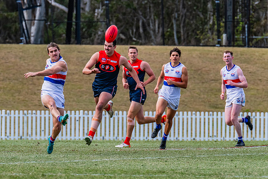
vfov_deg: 2.2
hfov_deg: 3.3
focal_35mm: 629
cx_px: 70
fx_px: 4686
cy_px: 119
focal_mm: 420
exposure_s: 1/1600
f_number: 8
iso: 800
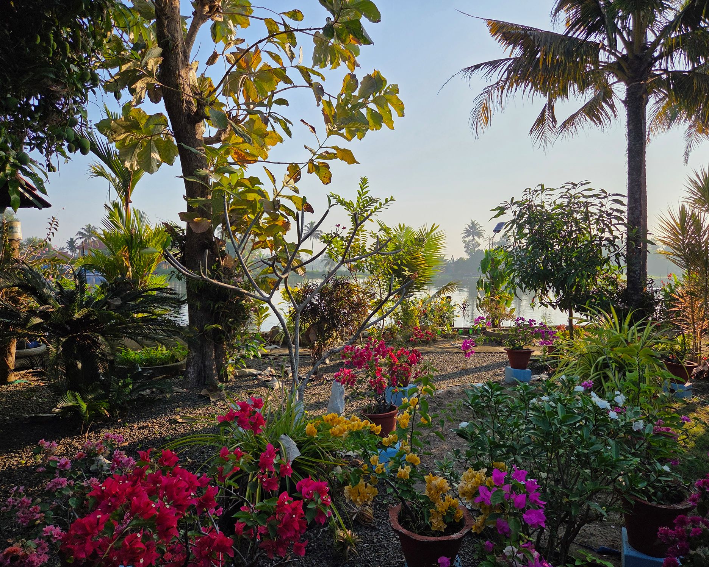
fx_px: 504
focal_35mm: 24
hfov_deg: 70.2
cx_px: 379
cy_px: 283
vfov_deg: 58.8
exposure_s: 1/5545
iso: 80
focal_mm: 5.4
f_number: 1.8
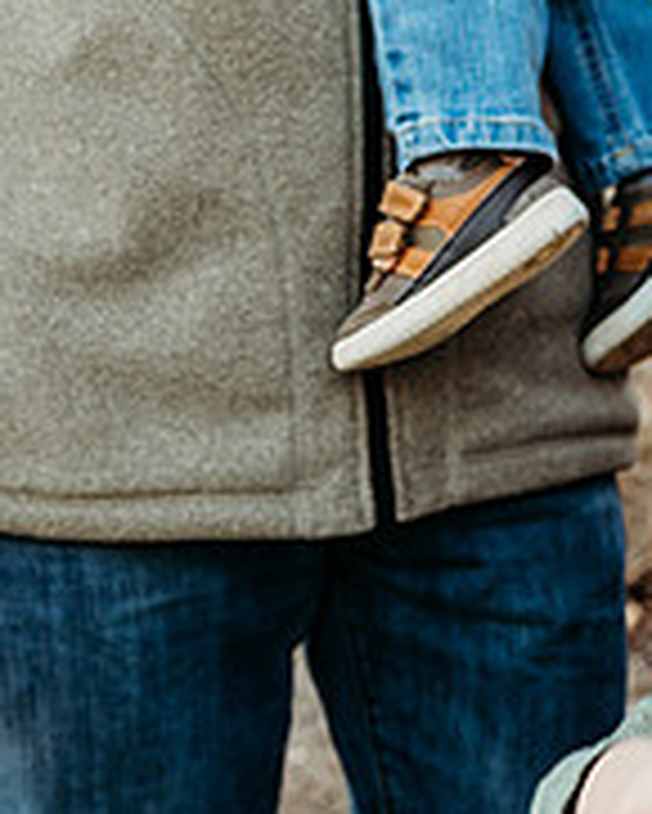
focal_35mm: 72
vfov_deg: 26.1
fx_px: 1735
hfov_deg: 20.1
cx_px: 751
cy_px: 596
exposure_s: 1/320
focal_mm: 24
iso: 250
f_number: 2.8
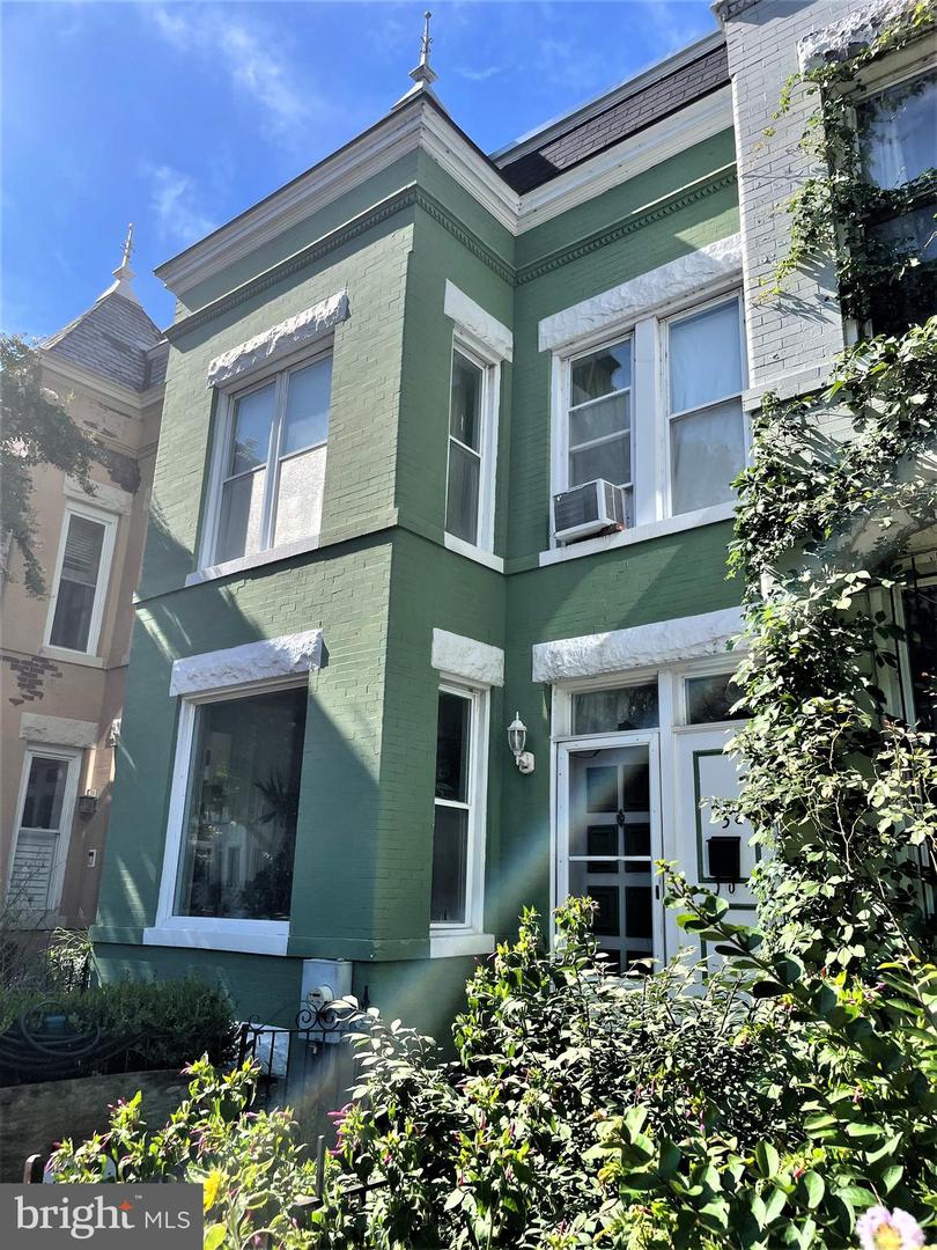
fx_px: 938
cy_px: 625
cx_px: 468
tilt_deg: +17.6
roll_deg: -1.5
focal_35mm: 26
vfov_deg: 67.3
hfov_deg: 53.1
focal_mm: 4.2
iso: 32
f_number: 1.6
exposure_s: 1/2020
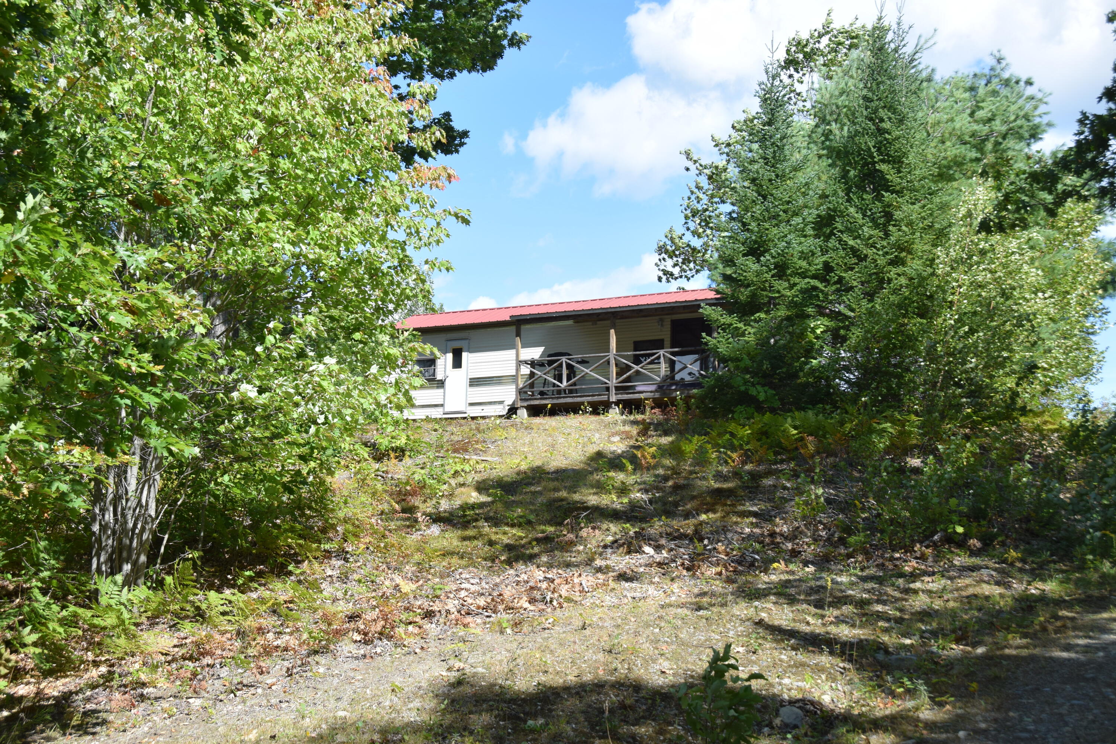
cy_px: 372
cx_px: 558
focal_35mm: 51
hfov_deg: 38.9
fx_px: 1581
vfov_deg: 26.5
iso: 200
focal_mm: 34
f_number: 9
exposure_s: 1/320
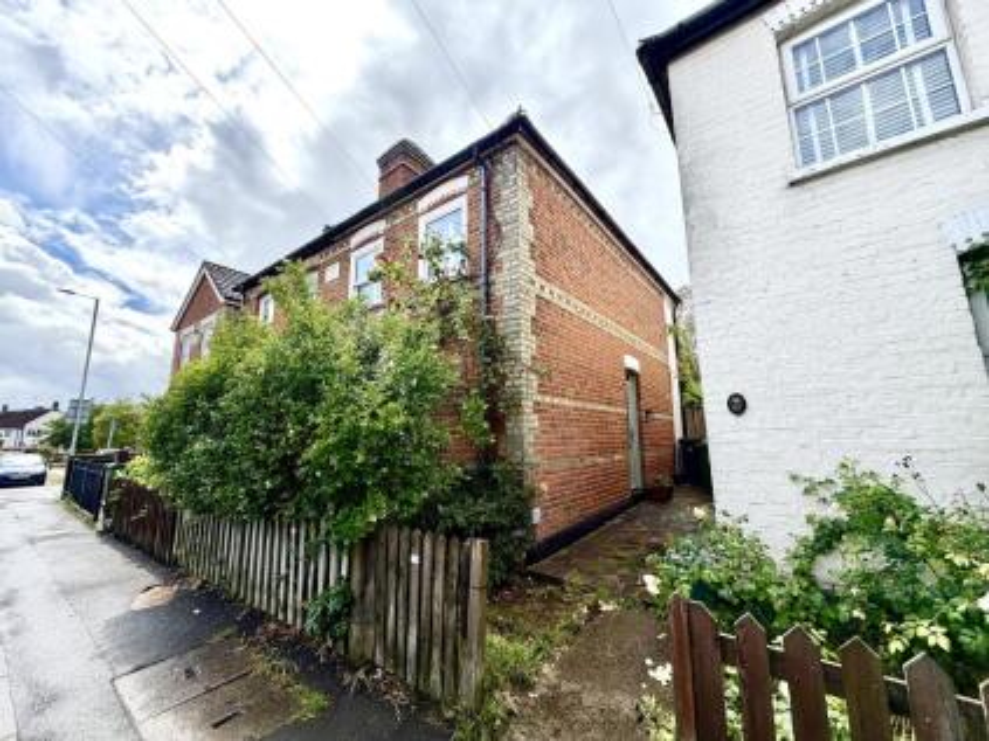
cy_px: 370
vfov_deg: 85.6
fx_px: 400
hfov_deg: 102.1
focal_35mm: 14
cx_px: 494
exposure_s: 1/1145
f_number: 2.2
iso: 25
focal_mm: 2.22
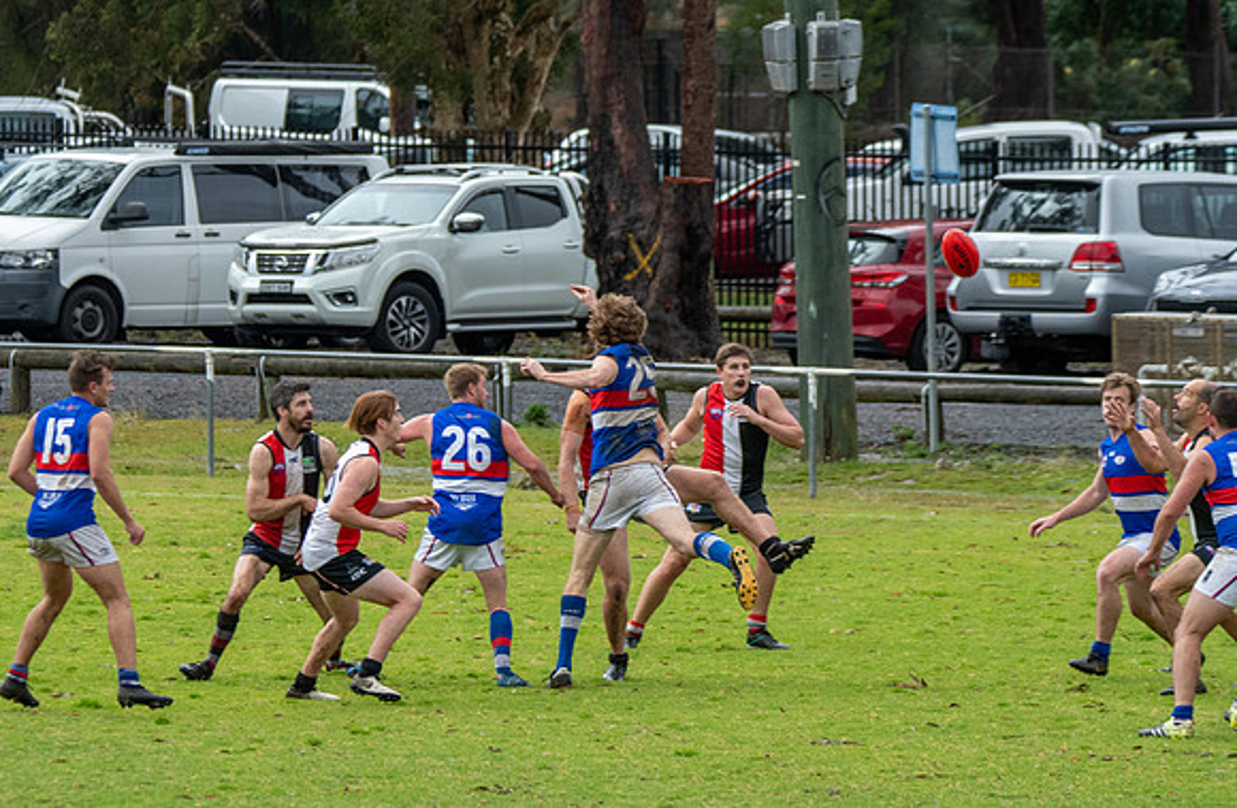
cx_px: 588
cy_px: 412
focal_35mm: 385
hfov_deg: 5.4
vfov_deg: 3.5
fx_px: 13145
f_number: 7.1
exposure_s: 1/1250
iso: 1250
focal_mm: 240
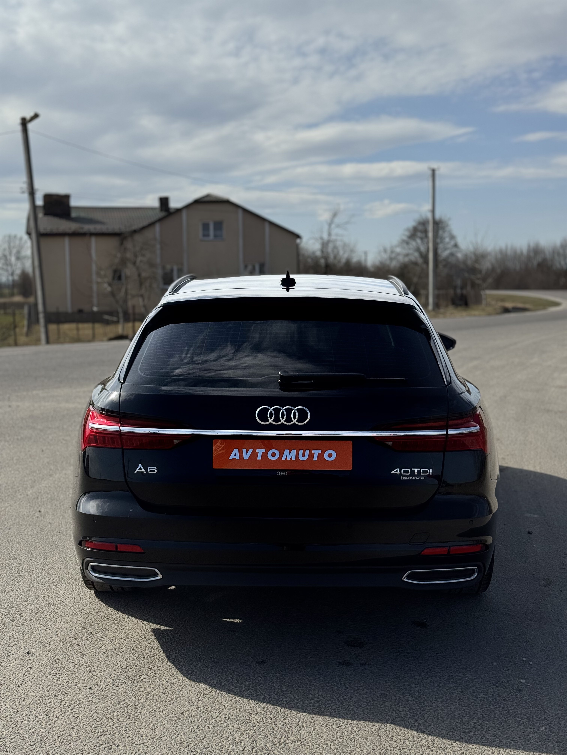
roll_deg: +1.2
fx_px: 1048
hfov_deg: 30.3
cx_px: 284
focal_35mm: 48
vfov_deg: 39.7
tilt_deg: -4.5
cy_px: 378
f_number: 1.78
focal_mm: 6.76
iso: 64
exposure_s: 1/12500
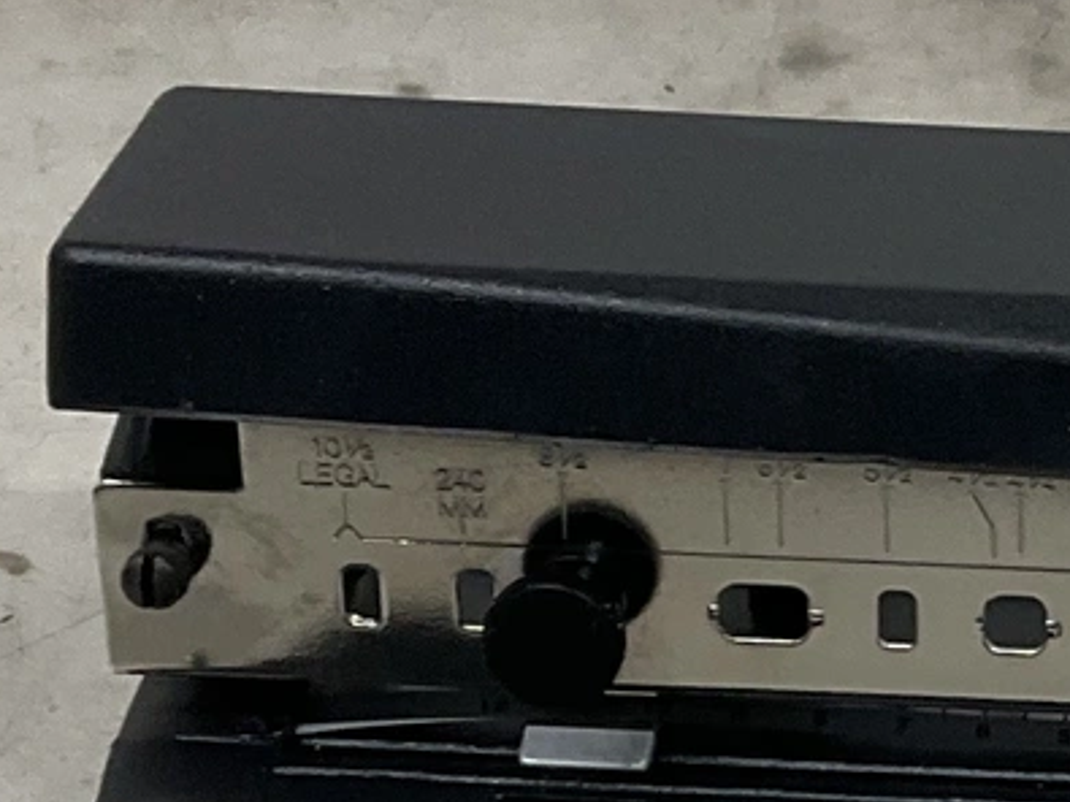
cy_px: 891
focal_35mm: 147
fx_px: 4542
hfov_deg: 12.9
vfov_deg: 10.0
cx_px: 1476
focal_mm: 3
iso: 40
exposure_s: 1/120
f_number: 1.8
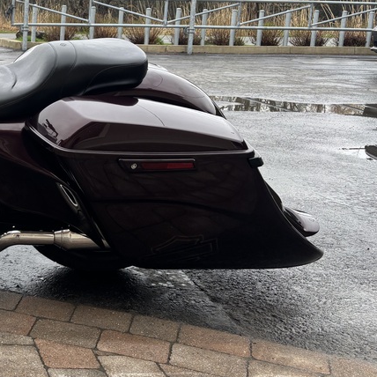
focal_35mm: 55
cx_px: -72
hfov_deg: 27.5
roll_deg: -1.5
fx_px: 678
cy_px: 140
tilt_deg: -10.2
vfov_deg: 30.9
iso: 50
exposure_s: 1/341
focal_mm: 5.96
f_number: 1.6
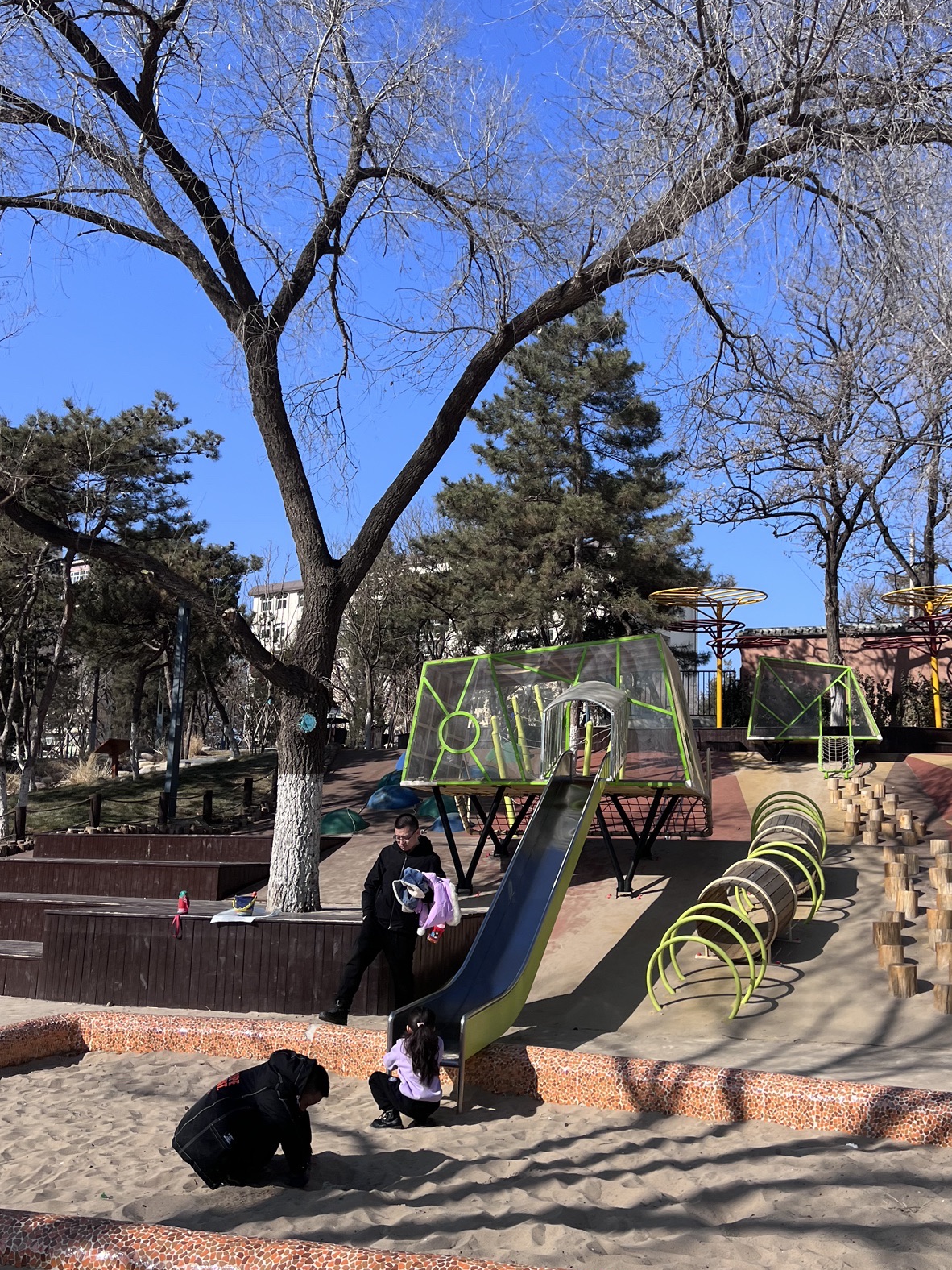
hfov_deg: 42.6
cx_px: 591
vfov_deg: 55.3
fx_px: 1210
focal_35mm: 33
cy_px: 654
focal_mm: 5.7
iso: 50
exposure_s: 1/3704
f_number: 1.5
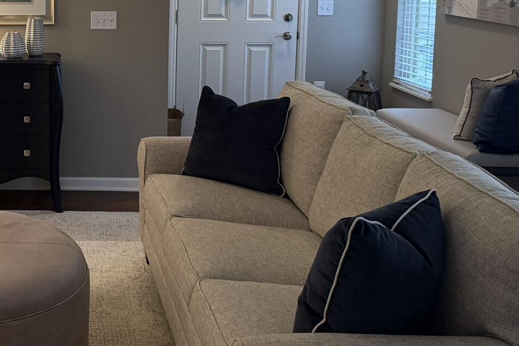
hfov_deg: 34.0
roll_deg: -0.6
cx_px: 16
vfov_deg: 24.3
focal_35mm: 54
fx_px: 778
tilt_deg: -6.2
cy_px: 30
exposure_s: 1/120
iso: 400
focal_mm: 6.76
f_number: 1.78
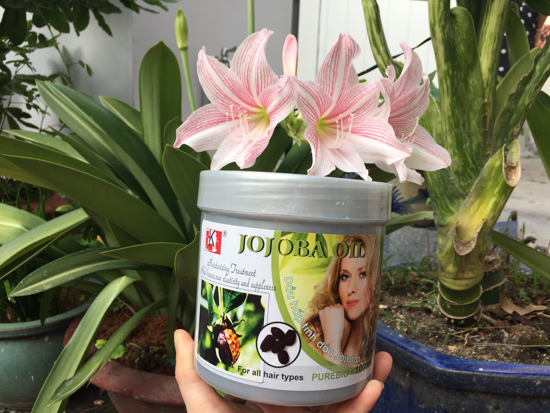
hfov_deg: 61.7
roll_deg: -4.1
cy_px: 206
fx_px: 461
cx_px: 275
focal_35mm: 29
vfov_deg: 48.2
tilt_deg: -6.8
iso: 32
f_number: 2.2
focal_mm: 4.15
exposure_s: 1/100
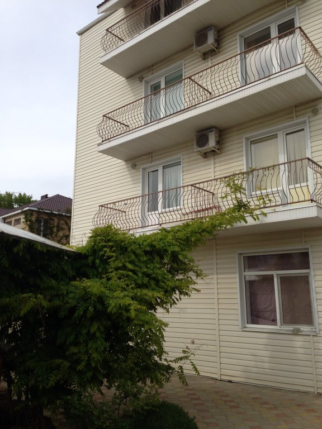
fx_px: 409
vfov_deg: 55.4
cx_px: 161
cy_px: 214
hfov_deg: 42.9
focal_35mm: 33
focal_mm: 4.12
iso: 64
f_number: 2.4
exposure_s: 1/1506
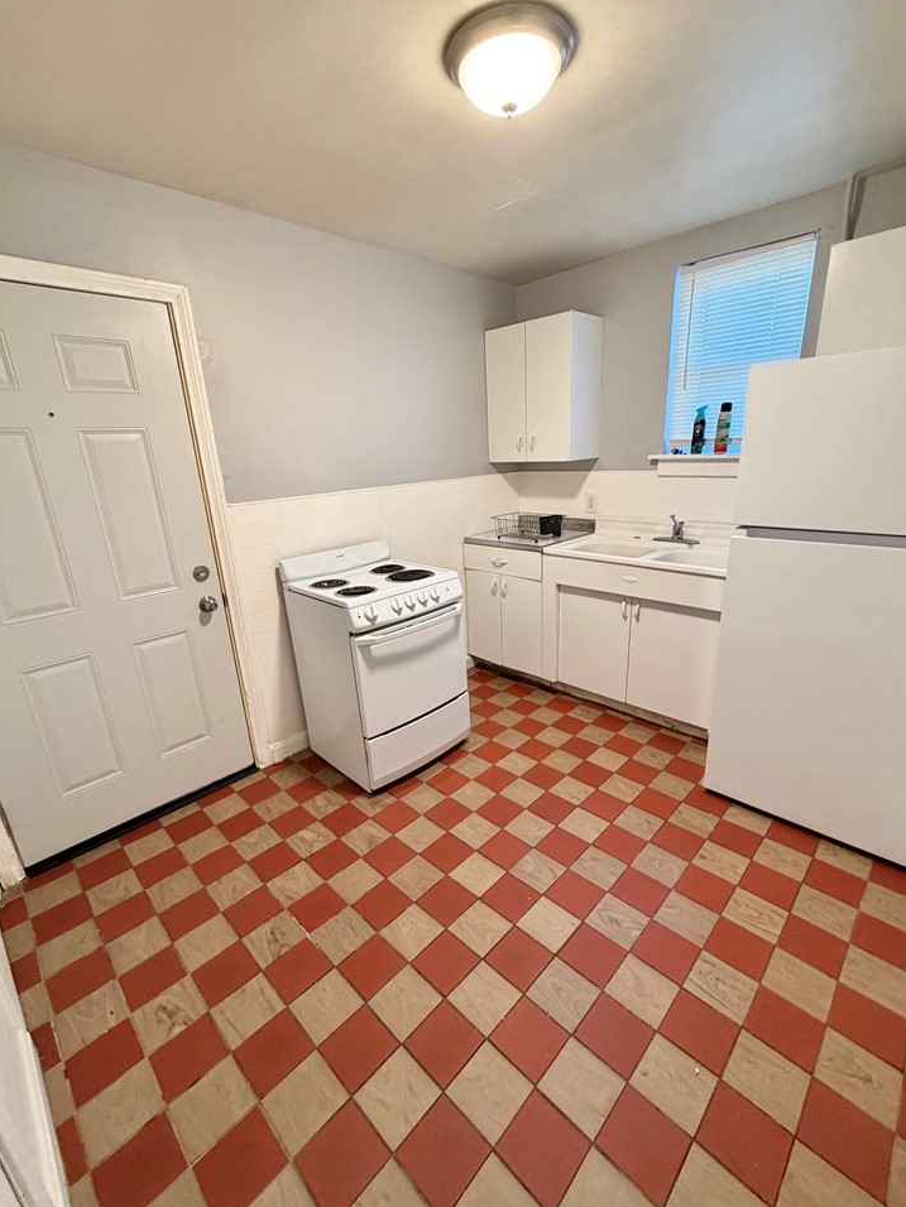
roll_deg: +2.3
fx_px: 523
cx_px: 457
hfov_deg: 81.7
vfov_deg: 98.2
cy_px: 616
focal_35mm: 15
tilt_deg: -18.7
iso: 320
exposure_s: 1/60
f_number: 2.2
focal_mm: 2.22
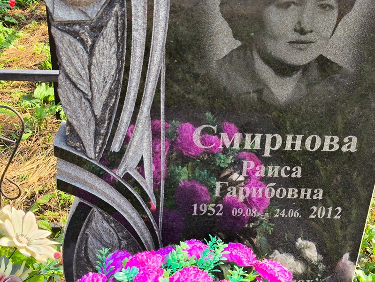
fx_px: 542
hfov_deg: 38.2
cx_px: 188
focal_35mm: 50
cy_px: 141
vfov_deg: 29.1
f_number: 1.7
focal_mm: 4.71
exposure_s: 1/416
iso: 50
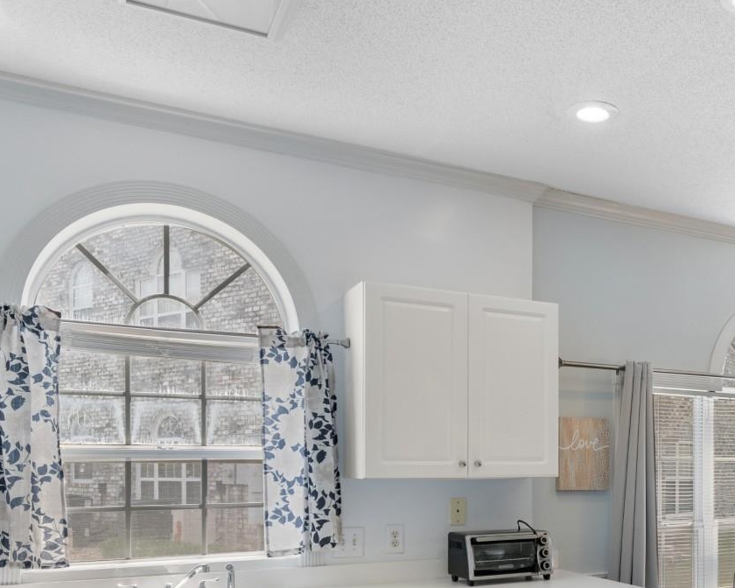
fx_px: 827
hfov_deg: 44.6
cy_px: 469
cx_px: 627
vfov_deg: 37.8
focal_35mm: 38
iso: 100
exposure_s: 1/125
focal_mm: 14
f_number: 5.6
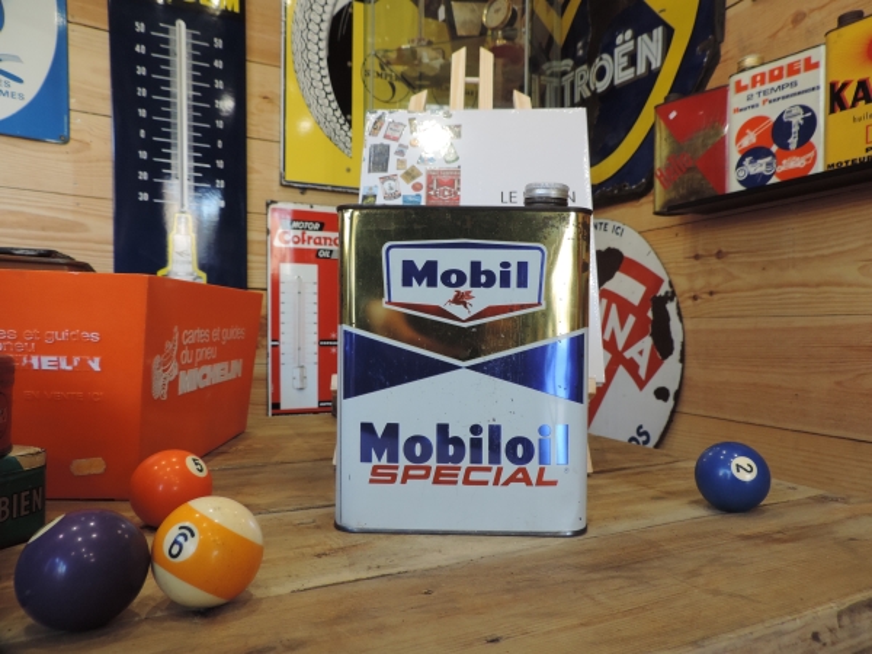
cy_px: 327
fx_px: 605
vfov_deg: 56.8
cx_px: 436
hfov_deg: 71.6
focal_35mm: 24
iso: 200
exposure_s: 1/30
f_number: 3
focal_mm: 4.3
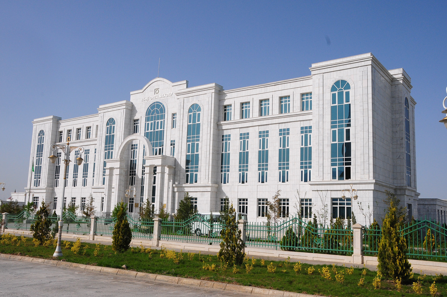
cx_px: 224
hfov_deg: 57.3
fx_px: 409
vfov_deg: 39.9
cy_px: 148
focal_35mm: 33
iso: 400
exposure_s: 1/800
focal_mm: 22
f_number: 14
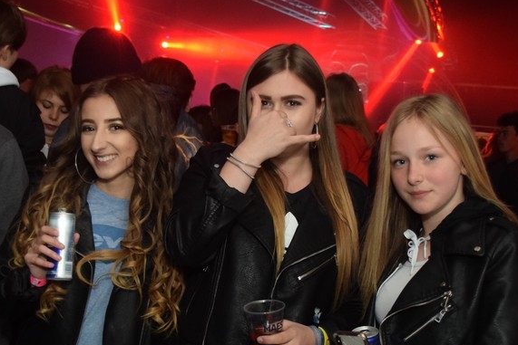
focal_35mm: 69
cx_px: 313
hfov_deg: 29.2
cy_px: 244
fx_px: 993
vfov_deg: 19.6
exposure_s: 1/30
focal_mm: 26
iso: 1600
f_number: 4
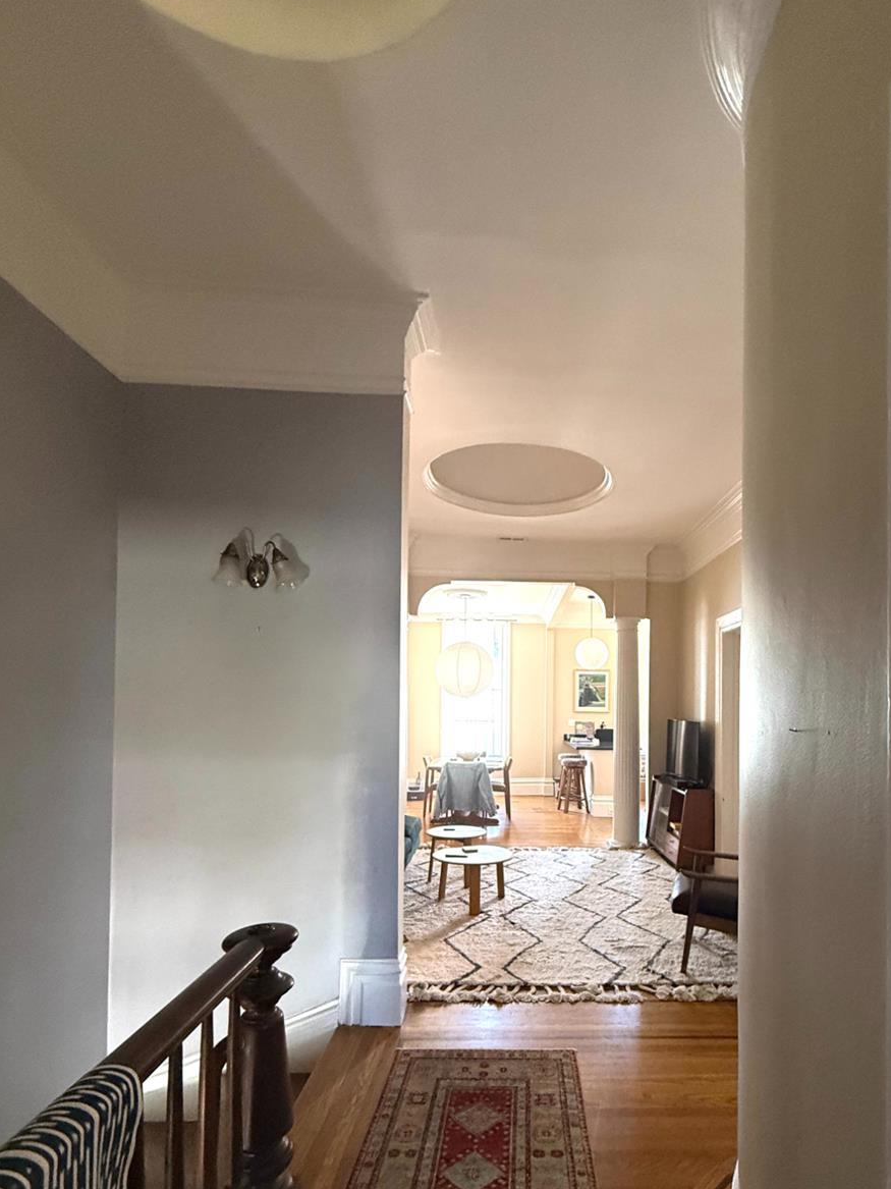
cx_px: 539
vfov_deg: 86.6
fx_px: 618
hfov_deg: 70.8
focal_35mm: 18
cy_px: 715
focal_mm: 2.22
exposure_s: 1/61
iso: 320
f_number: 2.2
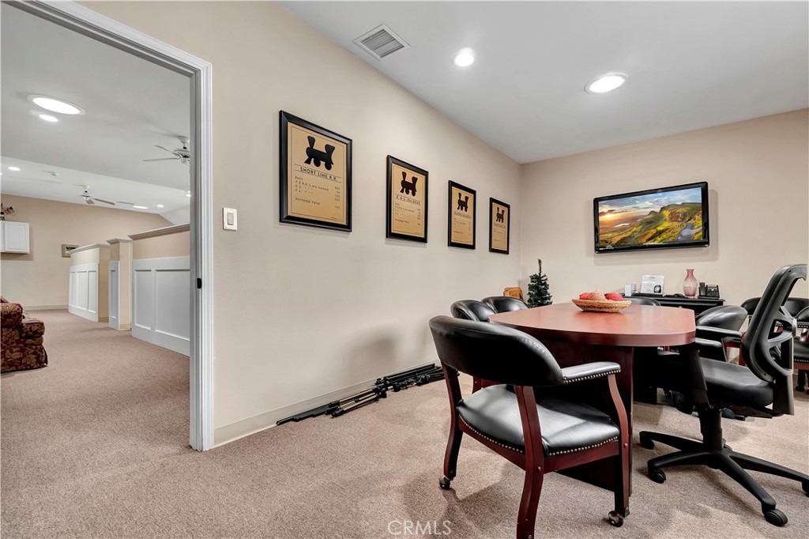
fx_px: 337
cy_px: 270
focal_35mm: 15
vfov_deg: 77.3
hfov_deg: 100.4
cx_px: 404
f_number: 5.6
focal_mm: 10
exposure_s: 1/4
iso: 100
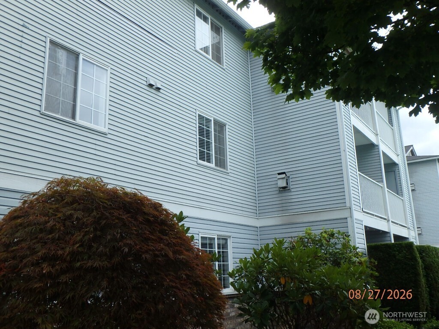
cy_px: 164
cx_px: 220
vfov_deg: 41.8
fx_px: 431
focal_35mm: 34
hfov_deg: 54.0
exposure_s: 1/250
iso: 125
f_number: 4.9
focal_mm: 6
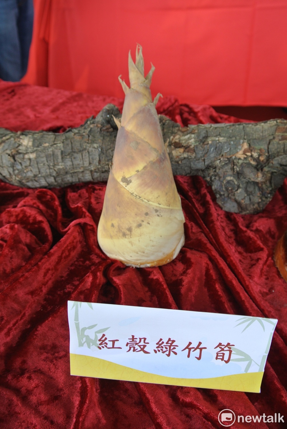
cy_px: 214
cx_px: 144
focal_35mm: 34
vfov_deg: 55.7
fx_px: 405
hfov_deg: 39.0
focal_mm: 12.7
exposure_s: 1/125
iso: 140
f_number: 3.8
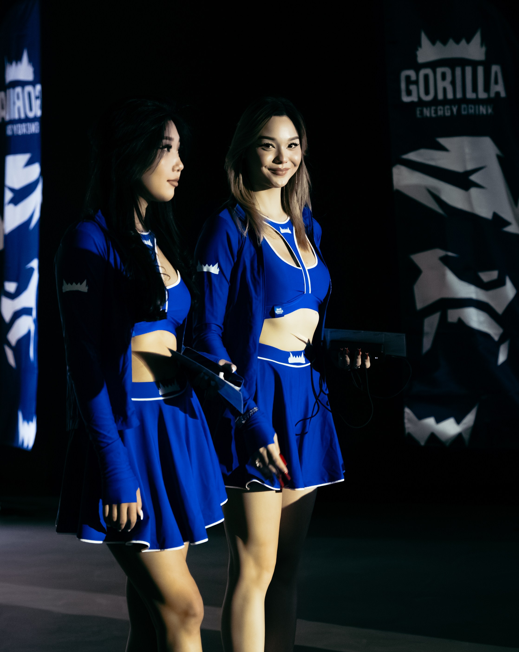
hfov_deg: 16.3
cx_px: 260
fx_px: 1811
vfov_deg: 20.4
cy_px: 327
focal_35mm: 94
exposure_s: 1/200
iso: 6400
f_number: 2.8
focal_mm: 65
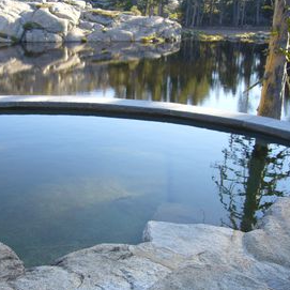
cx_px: 102
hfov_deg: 39.6
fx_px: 398
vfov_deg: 40.0
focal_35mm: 42
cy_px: 144
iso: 80
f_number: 2.8
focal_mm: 5.8
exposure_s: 1/125
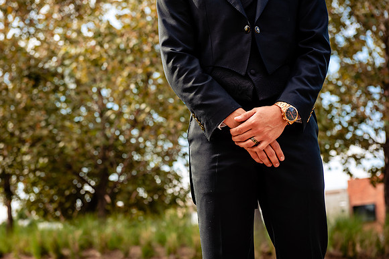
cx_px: 194
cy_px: 130
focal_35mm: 70
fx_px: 757
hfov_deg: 28.8
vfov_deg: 19.5
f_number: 4.5
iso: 200
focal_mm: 70
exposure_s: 1/500
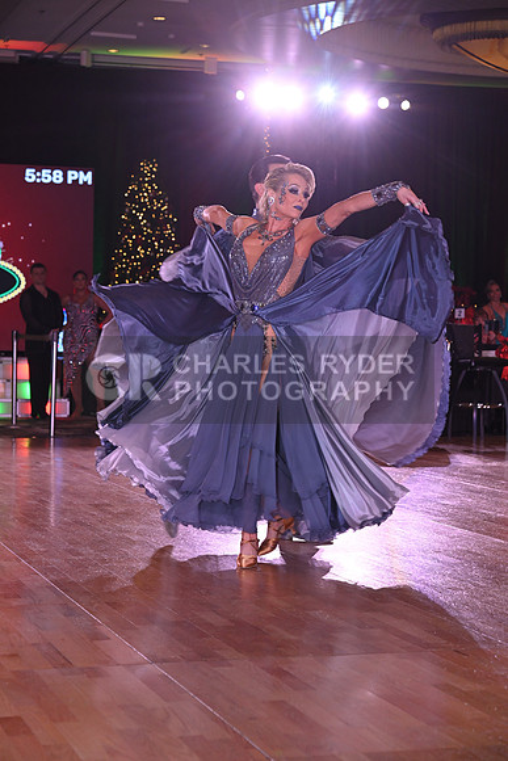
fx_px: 1650
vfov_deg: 26.0
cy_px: 380
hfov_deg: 17.5
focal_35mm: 78
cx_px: 254
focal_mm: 78
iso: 1250
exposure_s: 1/200
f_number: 6.3
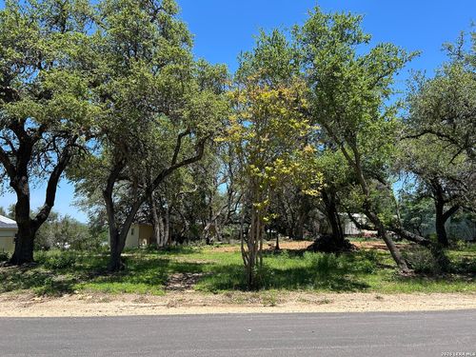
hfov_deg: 67.3
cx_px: 238
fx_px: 358
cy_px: 178
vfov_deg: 53.1
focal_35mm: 26
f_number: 1.5
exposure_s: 1/1972
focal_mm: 5.7
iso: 50
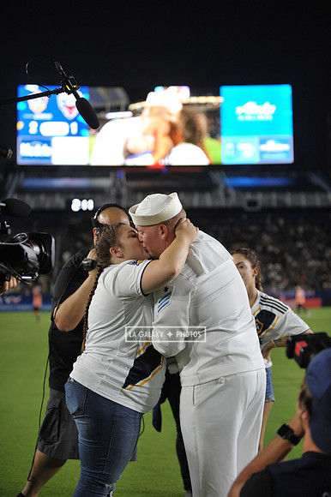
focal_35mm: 70
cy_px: 248
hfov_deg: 19.4
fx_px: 966
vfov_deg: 28.9
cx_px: 166
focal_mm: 70
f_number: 2.8
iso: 1250
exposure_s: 1/1000
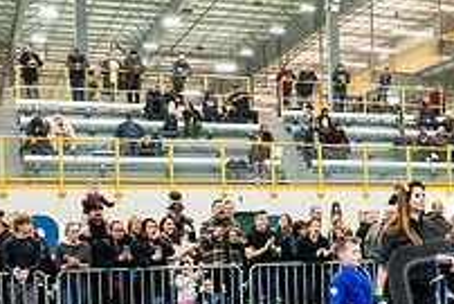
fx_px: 871
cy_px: 285
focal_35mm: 69
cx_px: 393
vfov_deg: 19.3
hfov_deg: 28.3
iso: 6400
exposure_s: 1/400
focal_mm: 24
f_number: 4.5
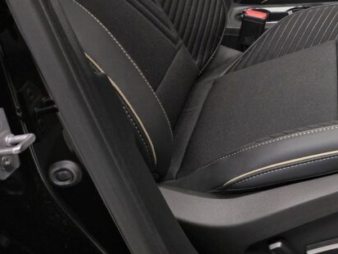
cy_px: -43
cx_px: 387
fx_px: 557
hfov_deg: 29.8
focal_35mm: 57
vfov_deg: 23.6
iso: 400
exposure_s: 1/100
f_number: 1.8
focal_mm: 5.4
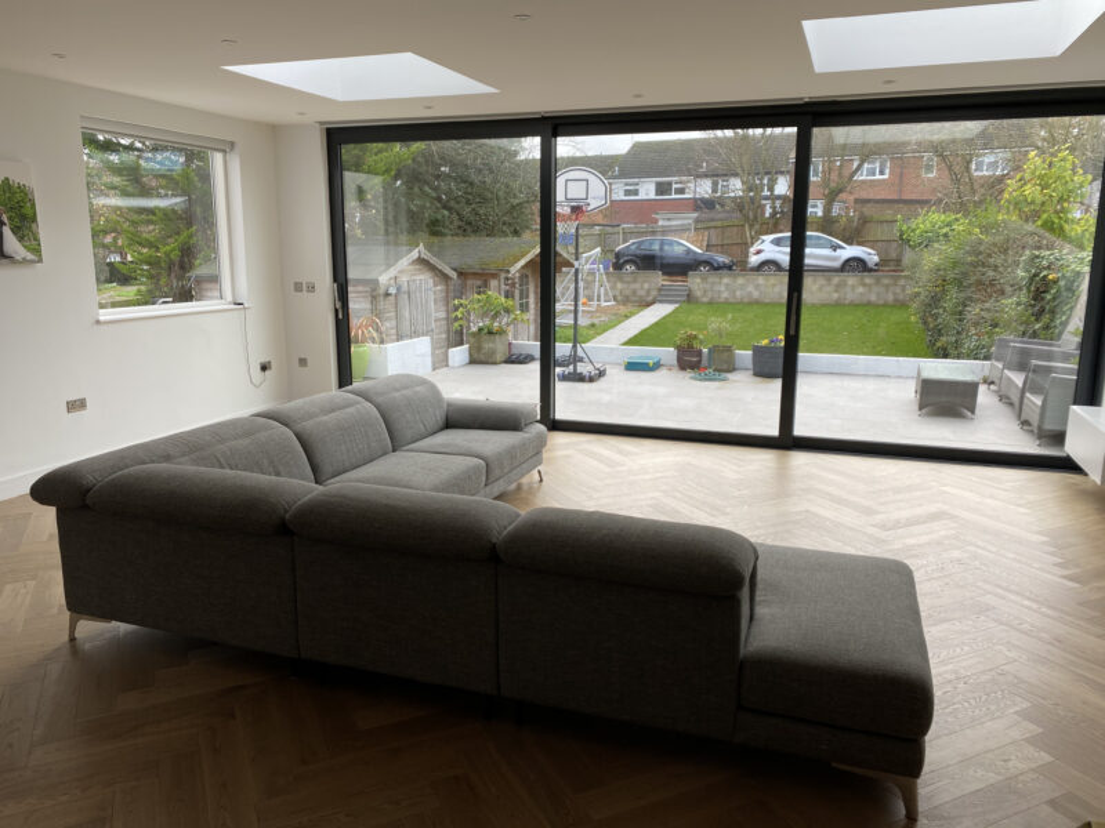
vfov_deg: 53.1
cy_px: 414
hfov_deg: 67.3
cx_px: 552
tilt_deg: -12.9
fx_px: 830
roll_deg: -0.2
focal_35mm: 26
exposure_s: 1/136
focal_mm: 4.25
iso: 32
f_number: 1.8
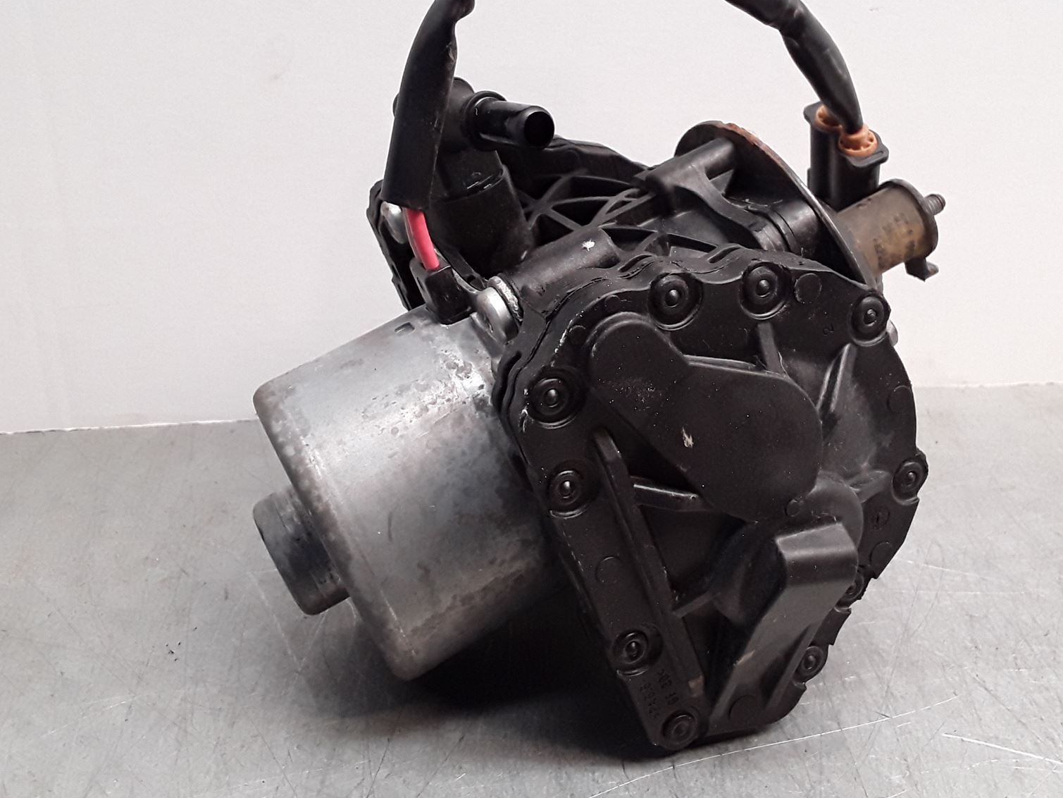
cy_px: 334
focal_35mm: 38
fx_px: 1167
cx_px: 597
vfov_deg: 37.6
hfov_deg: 48.9
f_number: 1.9
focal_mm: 2.91
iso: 100
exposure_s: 1/100
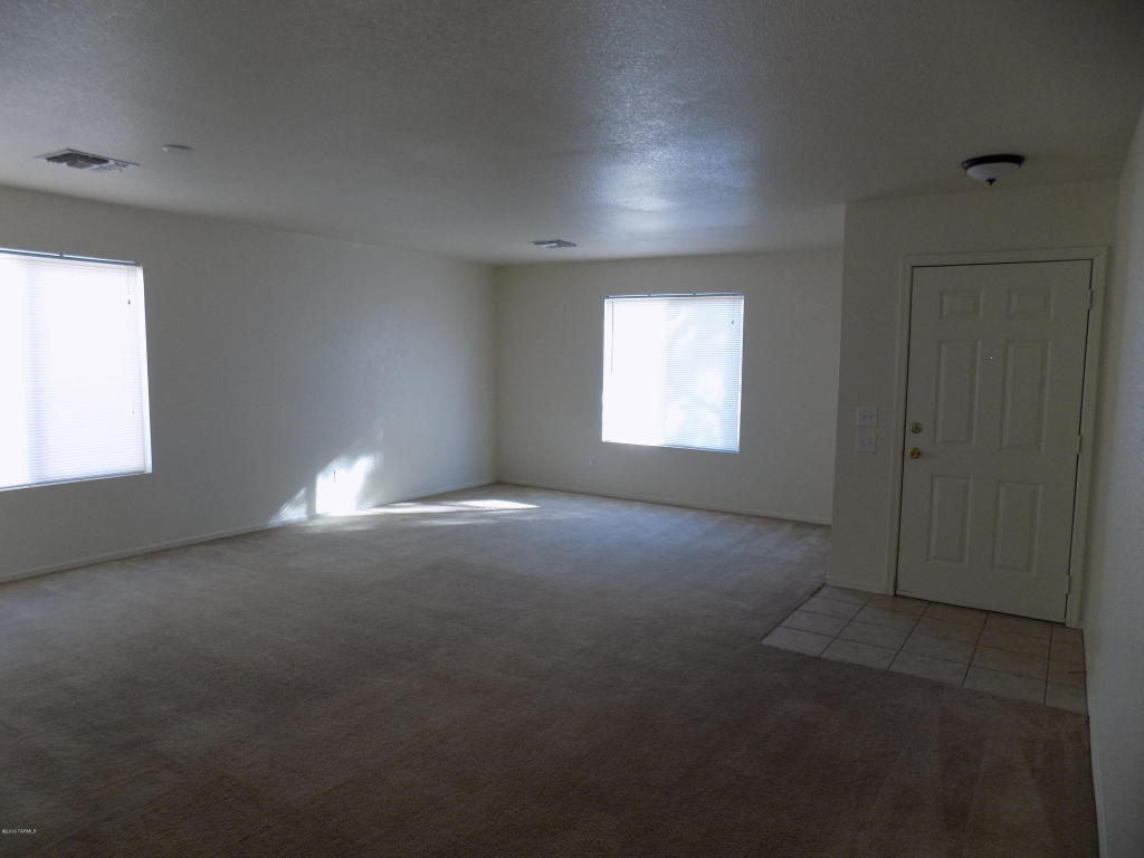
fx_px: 760
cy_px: 429
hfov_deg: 73.9
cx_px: 572
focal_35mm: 23
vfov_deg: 58.9
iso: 125
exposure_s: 1/30
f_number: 3.1
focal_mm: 4
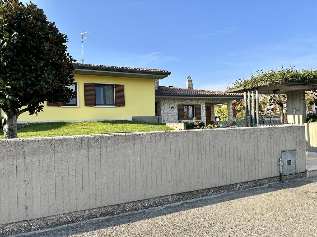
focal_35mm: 24
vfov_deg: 56.8
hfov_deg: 71.6
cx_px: 158
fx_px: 220
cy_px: 118
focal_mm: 6.86
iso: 80
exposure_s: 1/2252
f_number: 1.78
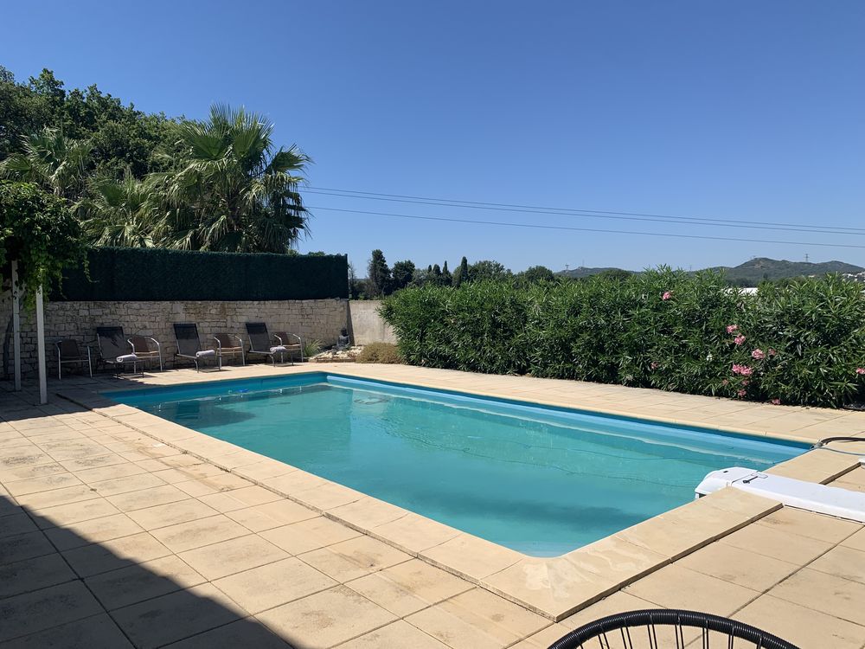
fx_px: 650
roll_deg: +0.3
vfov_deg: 53.1
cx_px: 432
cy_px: 324
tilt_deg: -2.2
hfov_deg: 67.3
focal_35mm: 26
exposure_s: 1/3788
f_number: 1.8
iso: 25
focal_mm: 4.25
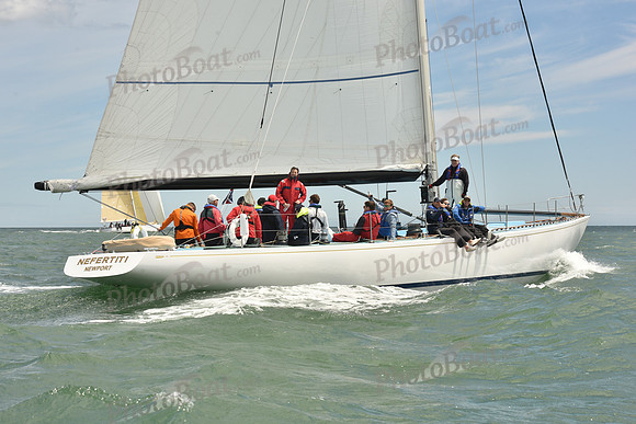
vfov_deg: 19.5
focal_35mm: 70
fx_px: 1237
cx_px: 318
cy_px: 212
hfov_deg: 28.8
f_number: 13
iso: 320
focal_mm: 70
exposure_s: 1/800
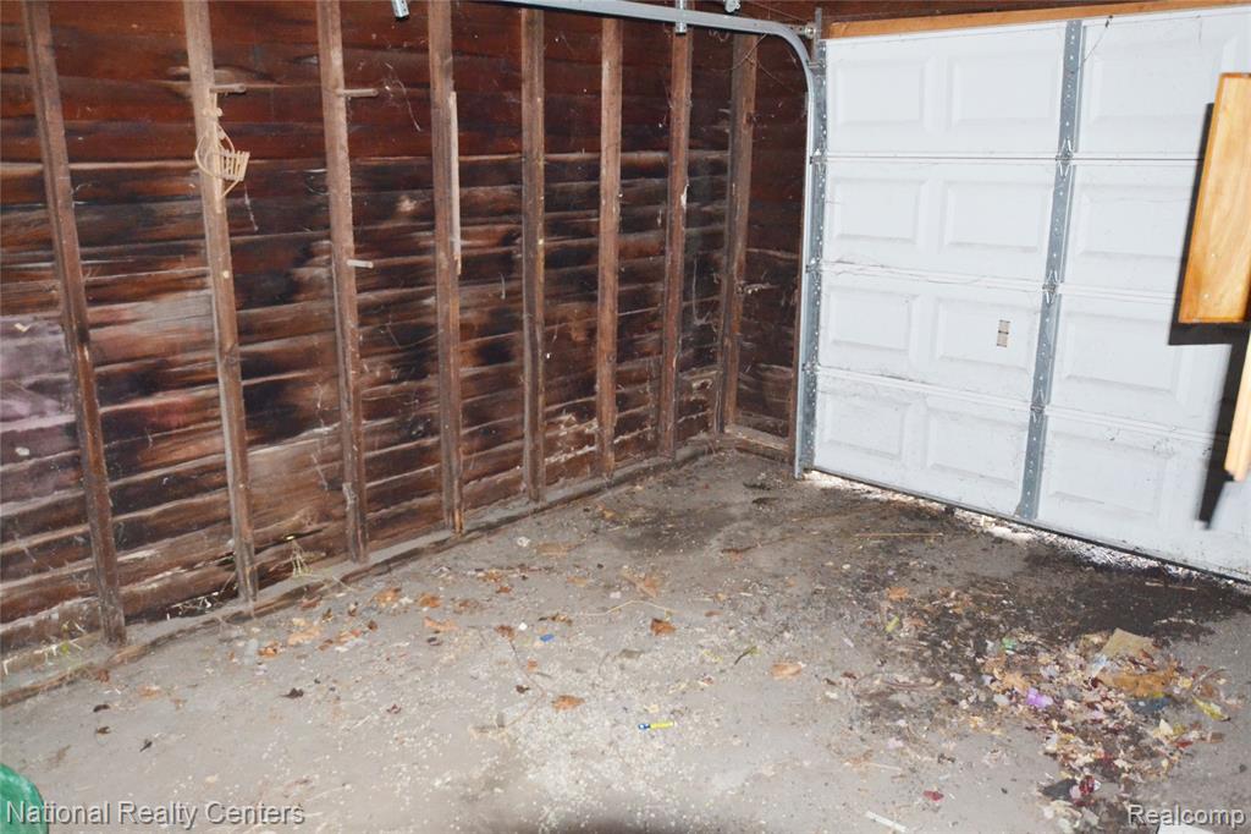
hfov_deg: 61.9
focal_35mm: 30
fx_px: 1042
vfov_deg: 43.6
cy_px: 417
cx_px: 626
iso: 2000
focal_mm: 20
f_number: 3.5
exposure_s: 1/60
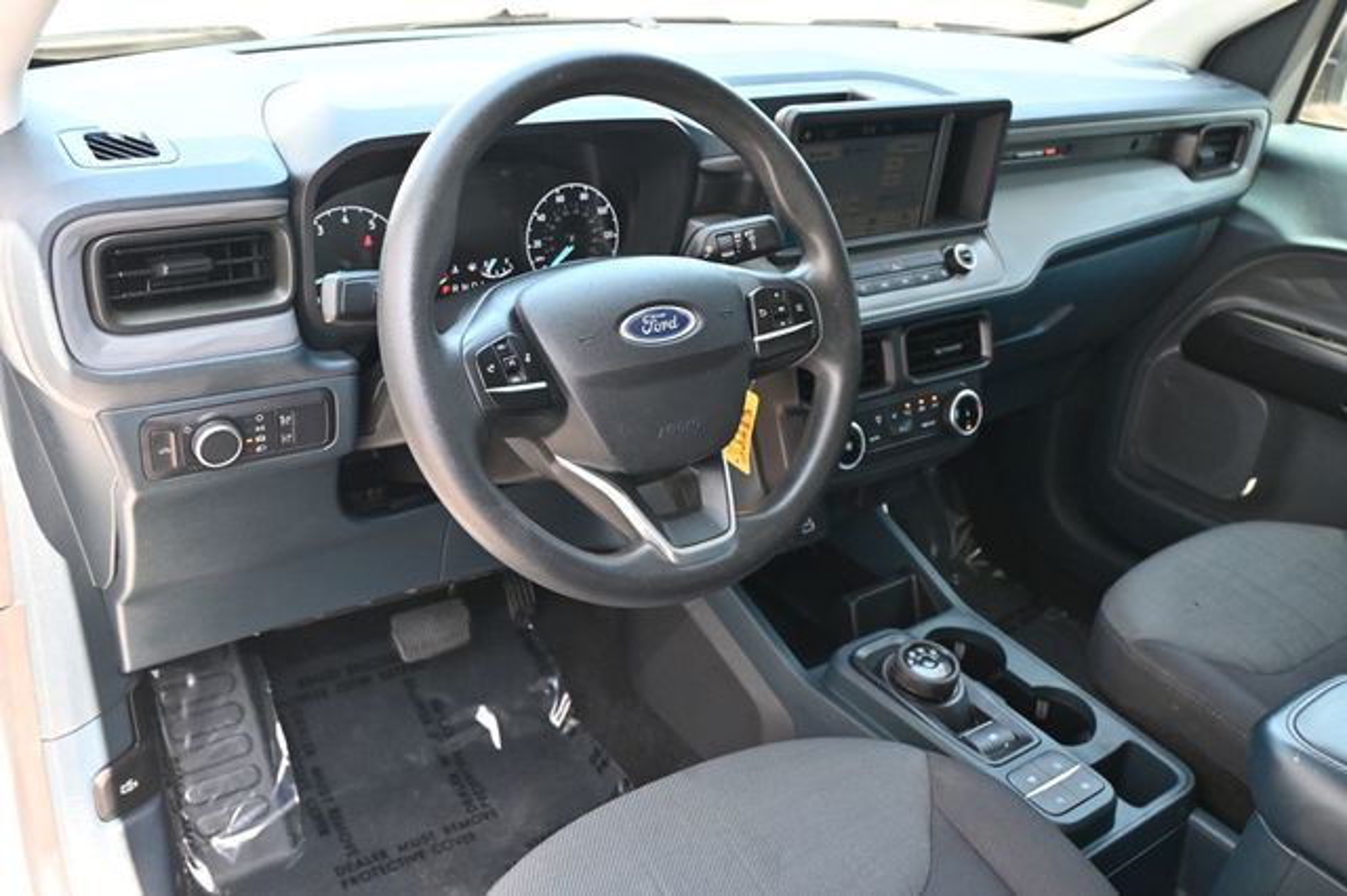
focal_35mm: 32
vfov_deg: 41.7
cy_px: 448
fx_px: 1178
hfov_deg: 59.5
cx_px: 674
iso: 800
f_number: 4
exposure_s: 1/125
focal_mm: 21
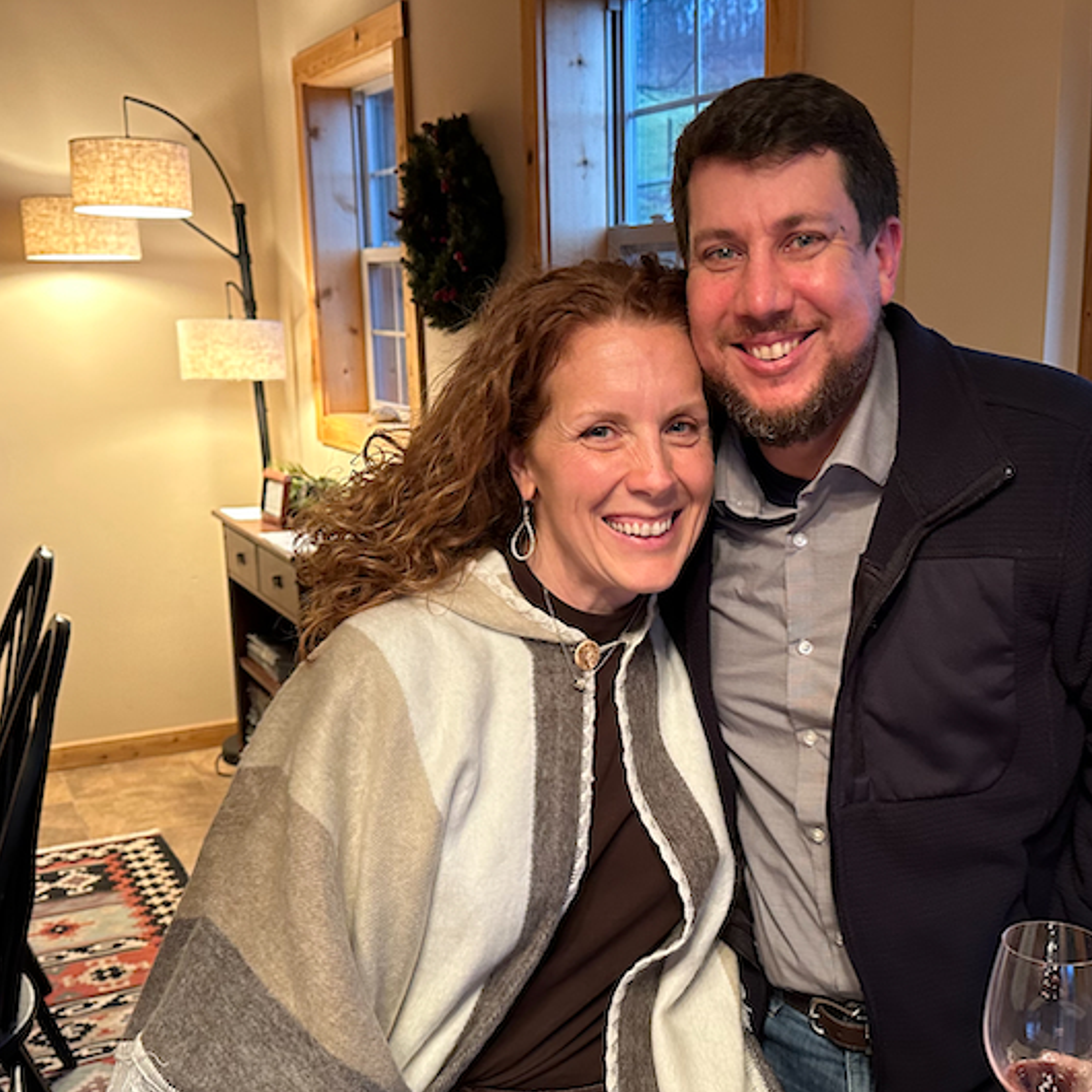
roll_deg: -0.5
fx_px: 1428
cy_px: 637
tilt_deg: -13.9
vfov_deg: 41.7
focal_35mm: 40
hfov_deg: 41.6
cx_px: 661
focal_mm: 6.86
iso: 500
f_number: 1.78
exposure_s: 1/60
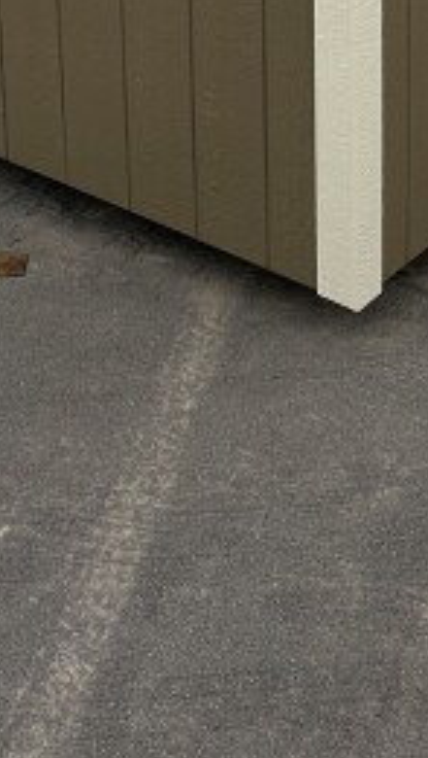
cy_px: -268
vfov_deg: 21.7
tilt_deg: -13.3
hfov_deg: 13.9
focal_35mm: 87
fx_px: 1748
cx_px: 297
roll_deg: +1.2
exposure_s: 1/5076
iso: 50
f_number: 1.5
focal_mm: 5.7
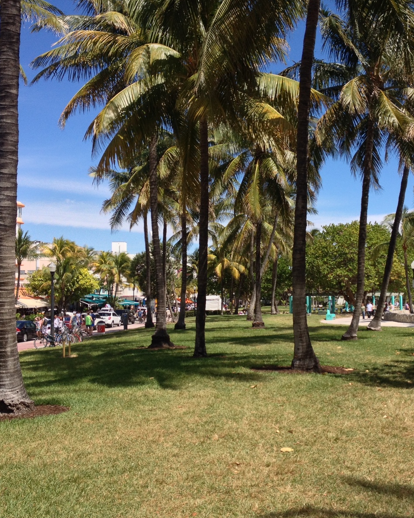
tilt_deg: +0.3
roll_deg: +0.7
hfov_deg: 32.6
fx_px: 704
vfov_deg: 40.3
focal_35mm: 46
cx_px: 258
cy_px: 260
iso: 50
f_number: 2.4
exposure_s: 1/1381
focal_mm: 4.28
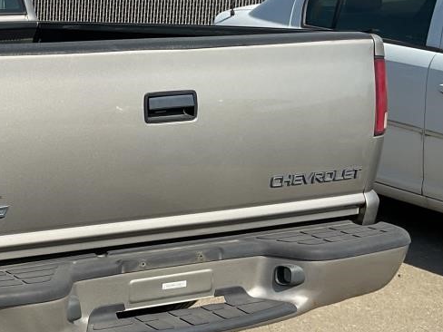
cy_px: 164
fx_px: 973
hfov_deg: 23.6
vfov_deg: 19.4
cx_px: -81
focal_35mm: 76
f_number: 1.8
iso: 16
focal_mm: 3
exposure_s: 1/1912
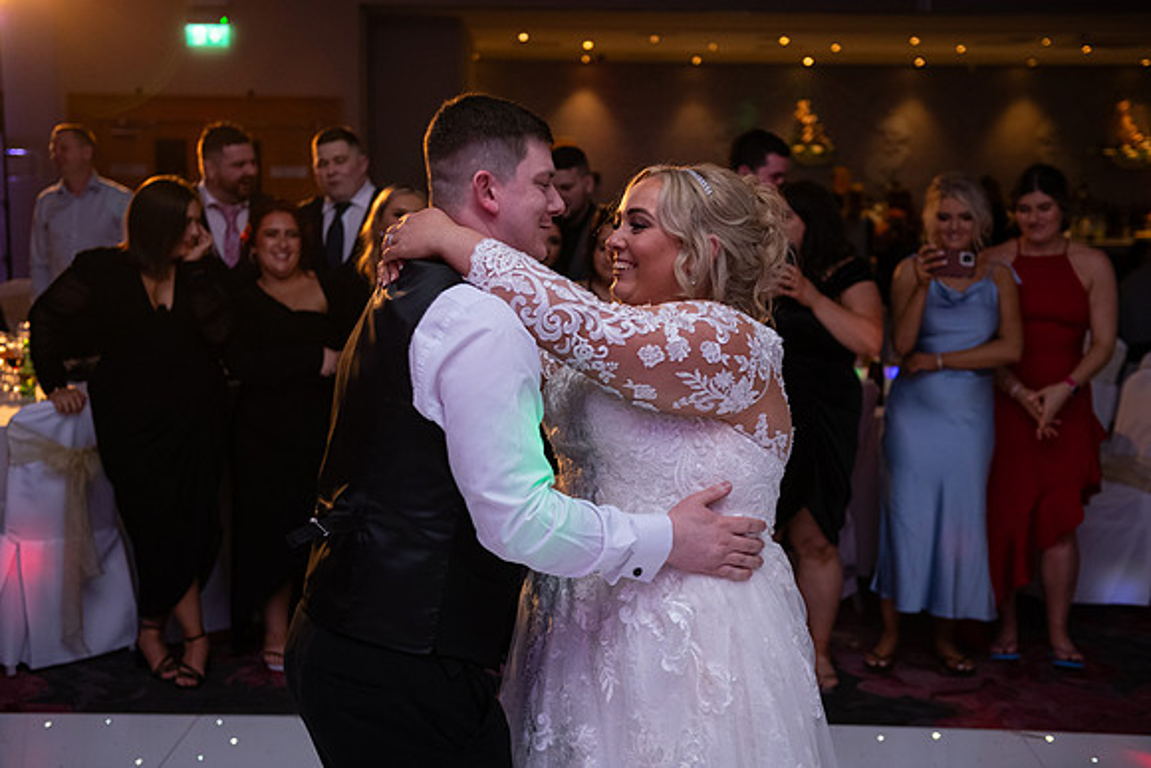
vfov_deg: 28.1
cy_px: 384
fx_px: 1535
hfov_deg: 41.1
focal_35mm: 48
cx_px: 576
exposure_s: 1/160
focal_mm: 48
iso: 1250
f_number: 3.5
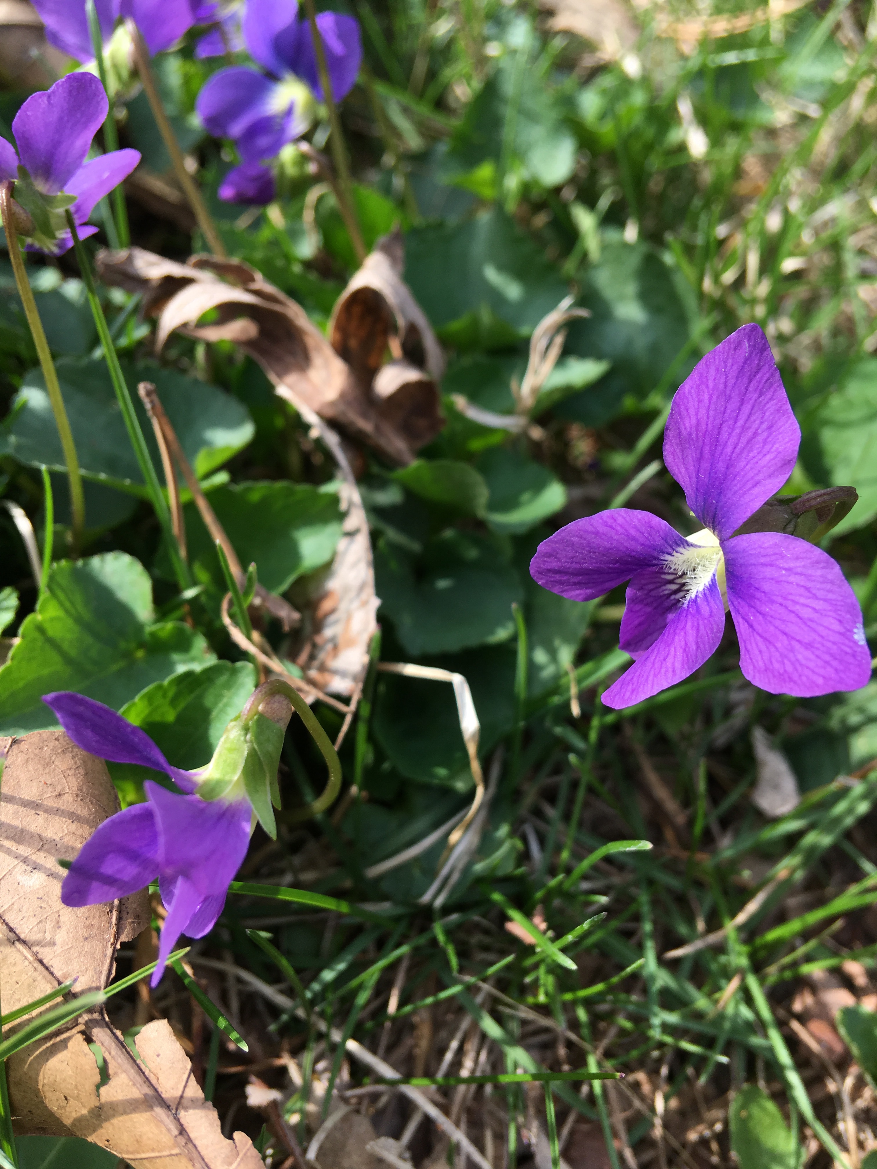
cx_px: 438
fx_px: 980
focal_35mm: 29
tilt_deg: -52.2
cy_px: 584
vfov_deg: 61.7
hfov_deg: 48.2
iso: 25
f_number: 2.2
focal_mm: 4.15
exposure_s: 1/553
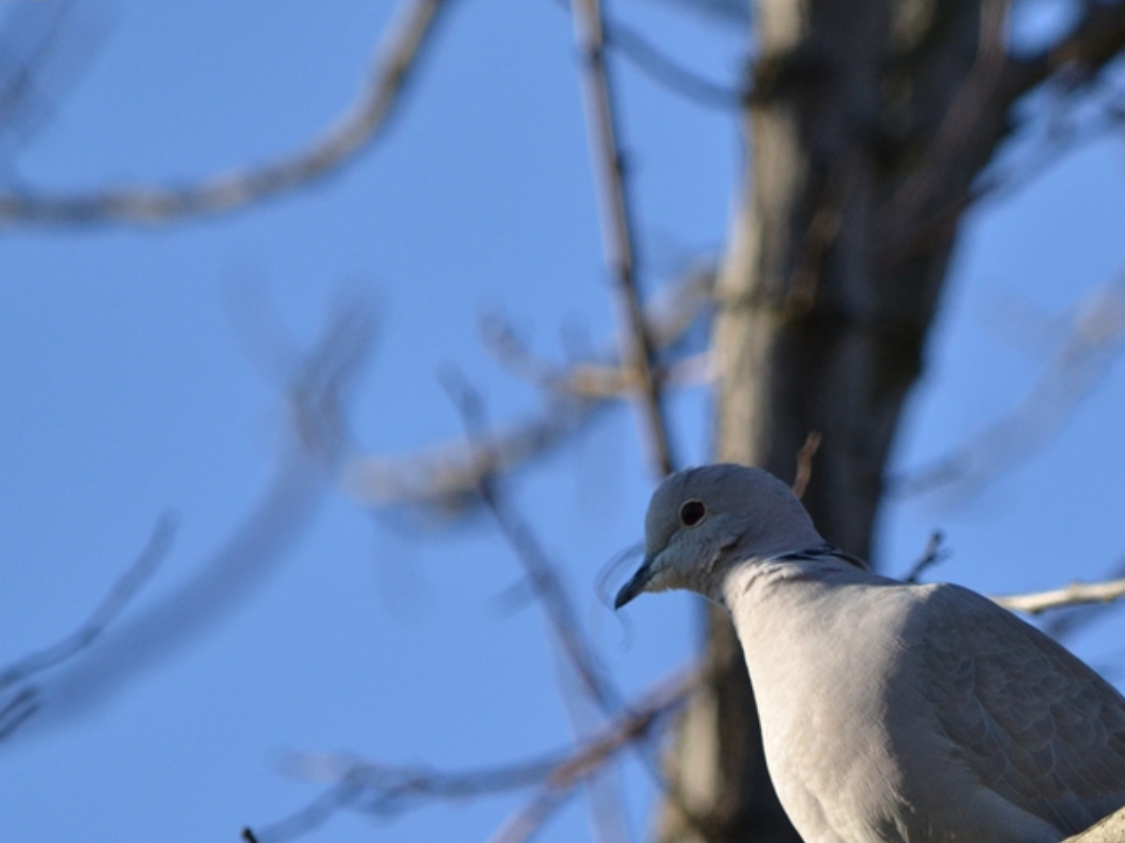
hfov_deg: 2.5
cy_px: 650
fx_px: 25317
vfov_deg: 1.9
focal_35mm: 779
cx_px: 879
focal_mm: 300
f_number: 8
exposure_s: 1/1600
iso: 800
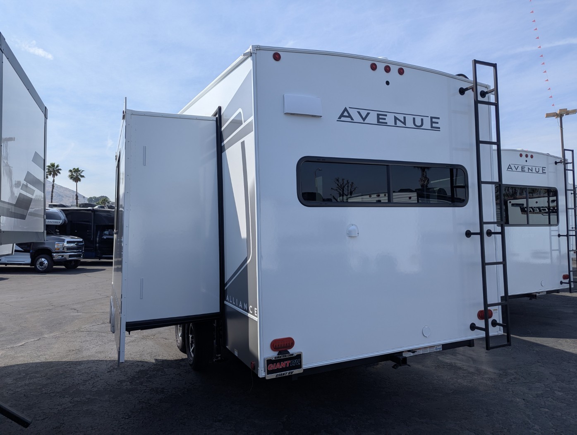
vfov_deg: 56.9
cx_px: 288
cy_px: 218
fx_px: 401
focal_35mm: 24
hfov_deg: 71.5
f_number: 1.85
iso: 46
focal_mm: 6.81
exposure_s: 1/2358
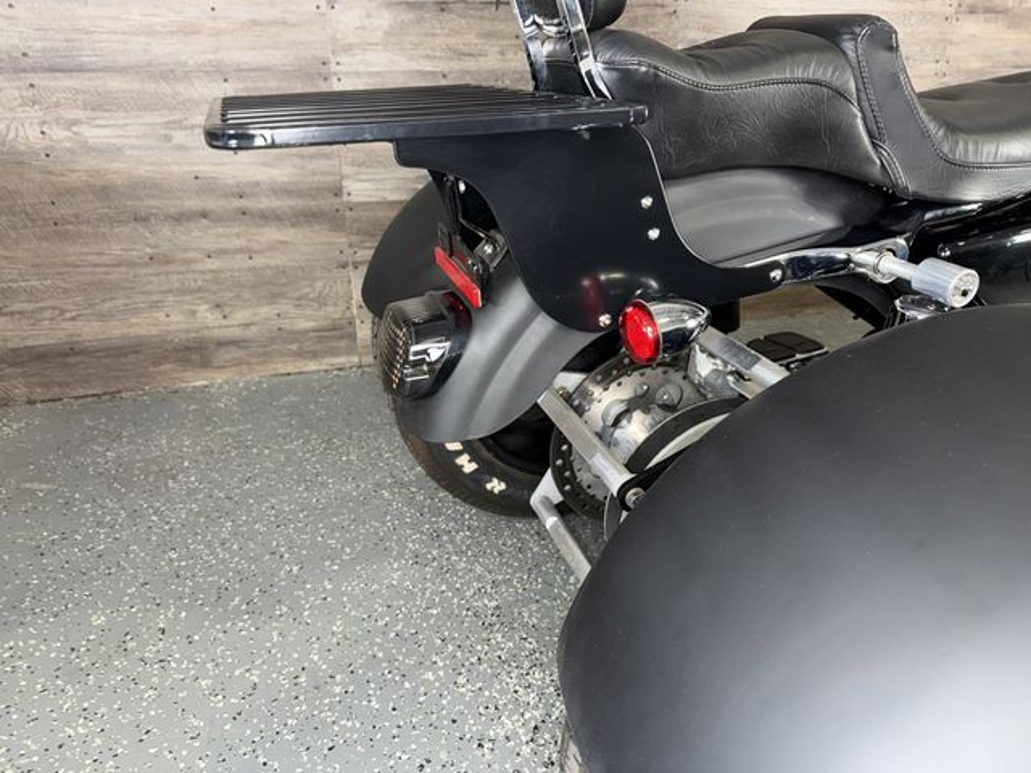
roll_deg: -0.8
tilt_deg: -23.7
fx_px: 715
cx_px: 516
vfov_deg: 56.8
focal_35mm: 24
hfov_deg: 71.6
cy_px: 386
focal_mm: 6.76
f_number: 1.78
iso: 80
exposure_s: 1/16
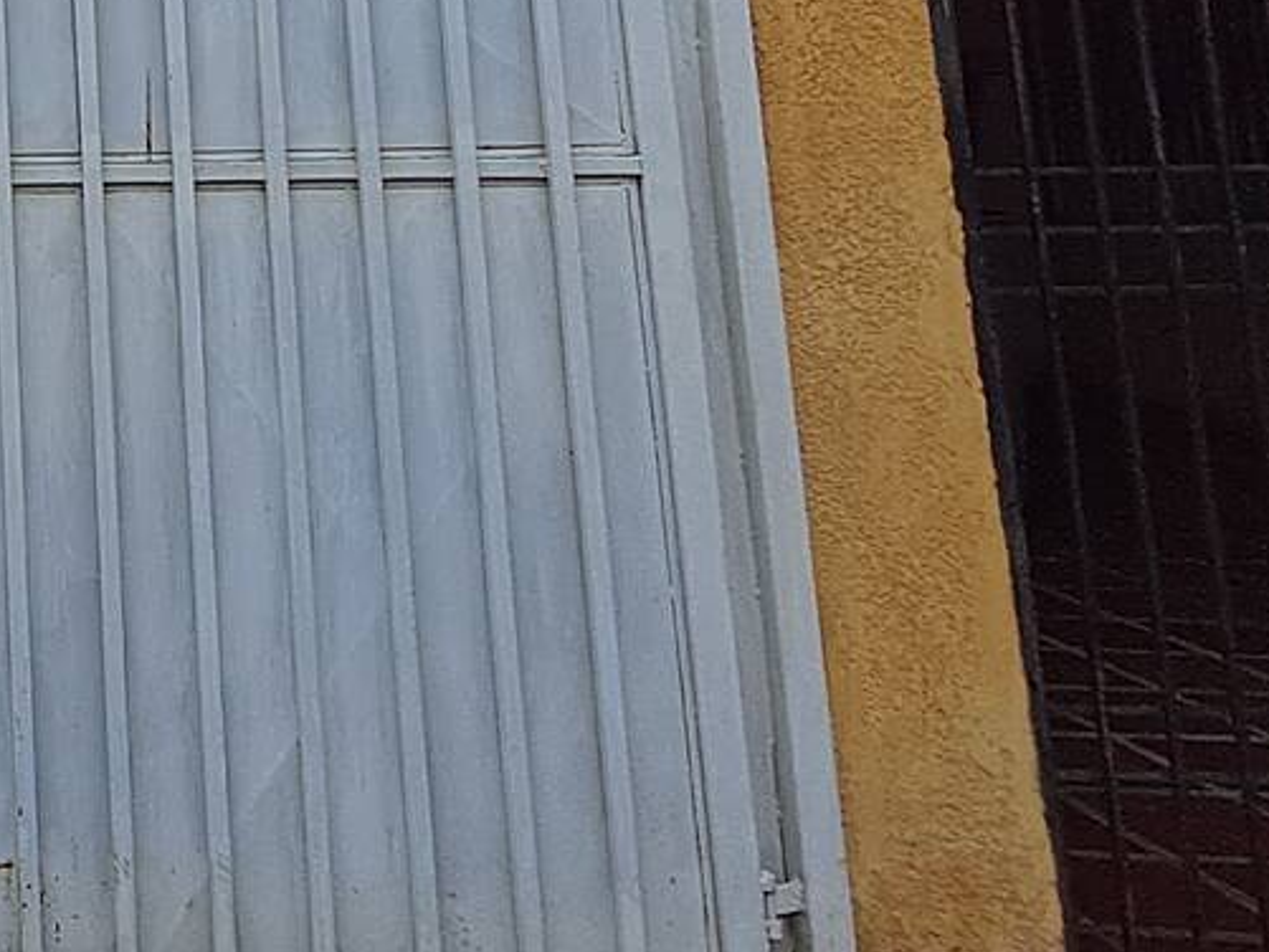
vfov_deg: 29.2
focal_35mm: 46
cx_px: -314
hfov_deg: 32.6
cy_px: -28
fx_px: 1687
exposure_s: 1/2247
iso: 40
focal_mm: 1.64
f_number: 2.2
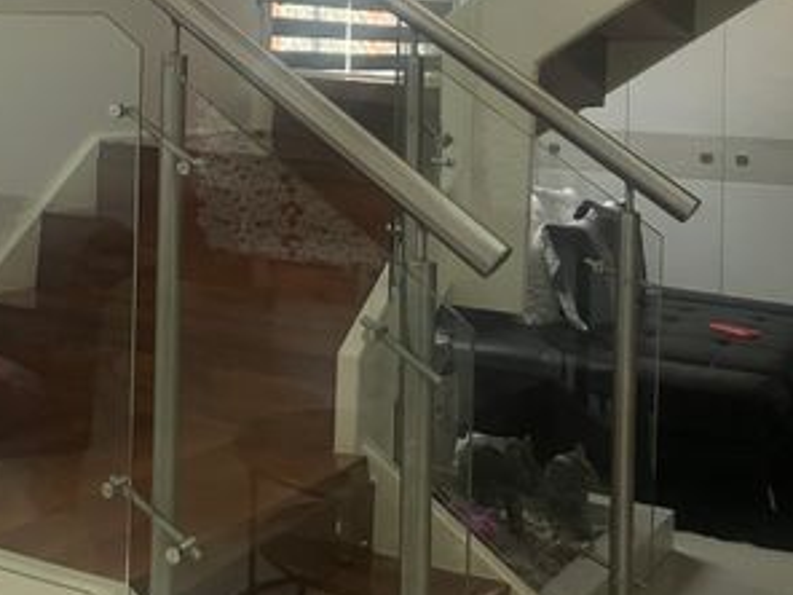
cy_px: 13
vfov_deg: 22.5
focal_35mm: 63
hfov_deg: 28.5
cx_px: -25
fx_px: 1443
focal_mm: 3.99
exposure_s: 1/60
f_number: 1.8
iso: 125
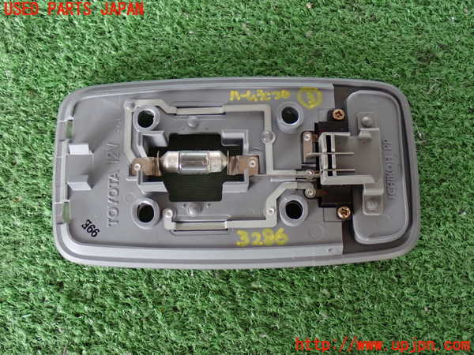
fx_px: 739
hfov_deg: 35.5
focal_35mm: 54
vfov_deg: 27.0
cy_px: 178
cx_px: 237
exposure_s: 1/50
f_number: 3.3
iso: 800
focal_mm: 9.65
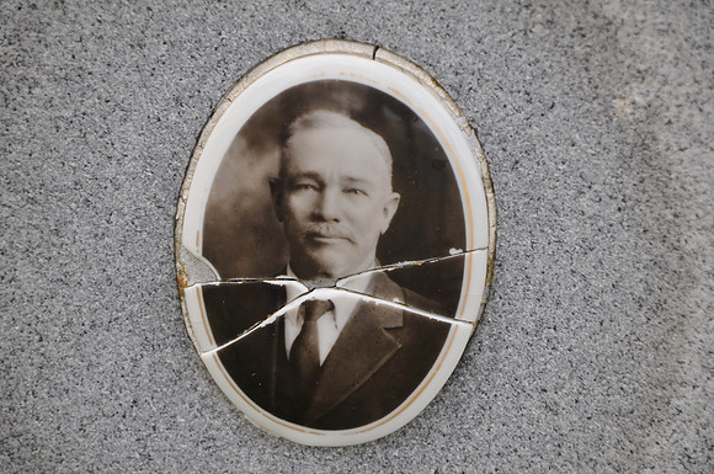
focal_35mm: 158
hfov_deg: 13.1
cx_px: 357
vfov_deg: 8.7
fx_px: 3119
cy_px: 237
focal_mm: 105
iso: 200
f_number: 5.6
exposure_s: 1/125
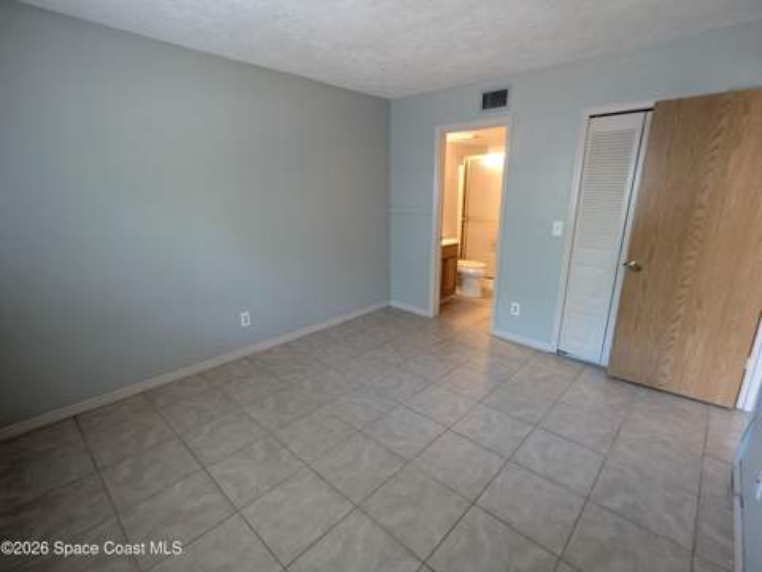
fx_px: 352
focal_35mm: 16
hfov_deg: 94.5
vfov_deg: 78.1
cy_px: 286
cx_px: 381
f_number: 2.2
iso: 219
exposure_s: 1/24
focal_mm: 2.35
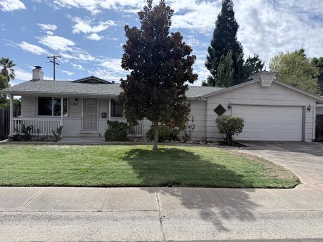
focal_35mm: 24
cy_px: 121
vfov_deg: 56.8
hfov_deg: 71.6
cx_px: 162
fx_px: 224
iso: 100
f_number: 1.78
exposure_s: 1/9091
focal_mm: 6.76
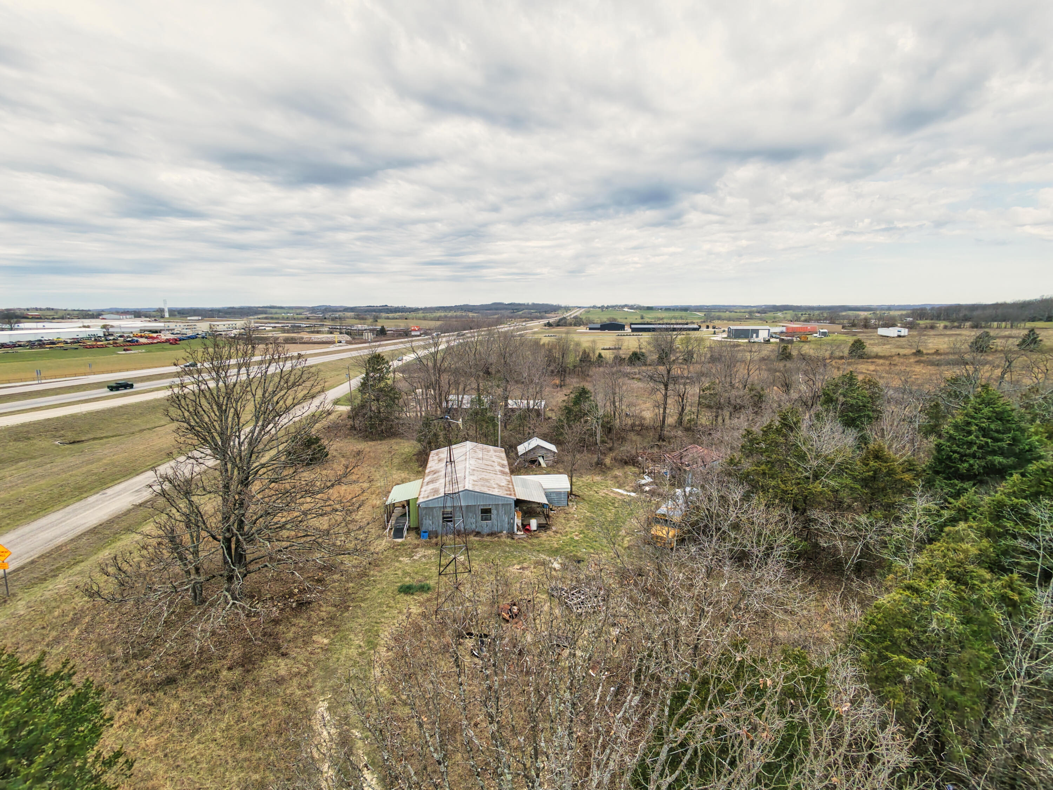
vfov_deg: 78.1
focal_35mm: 16
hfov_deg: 94.5
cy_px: 395
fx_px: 487
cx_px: 526
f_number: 2.2
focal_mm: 3.05
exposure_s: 1/500
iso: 100
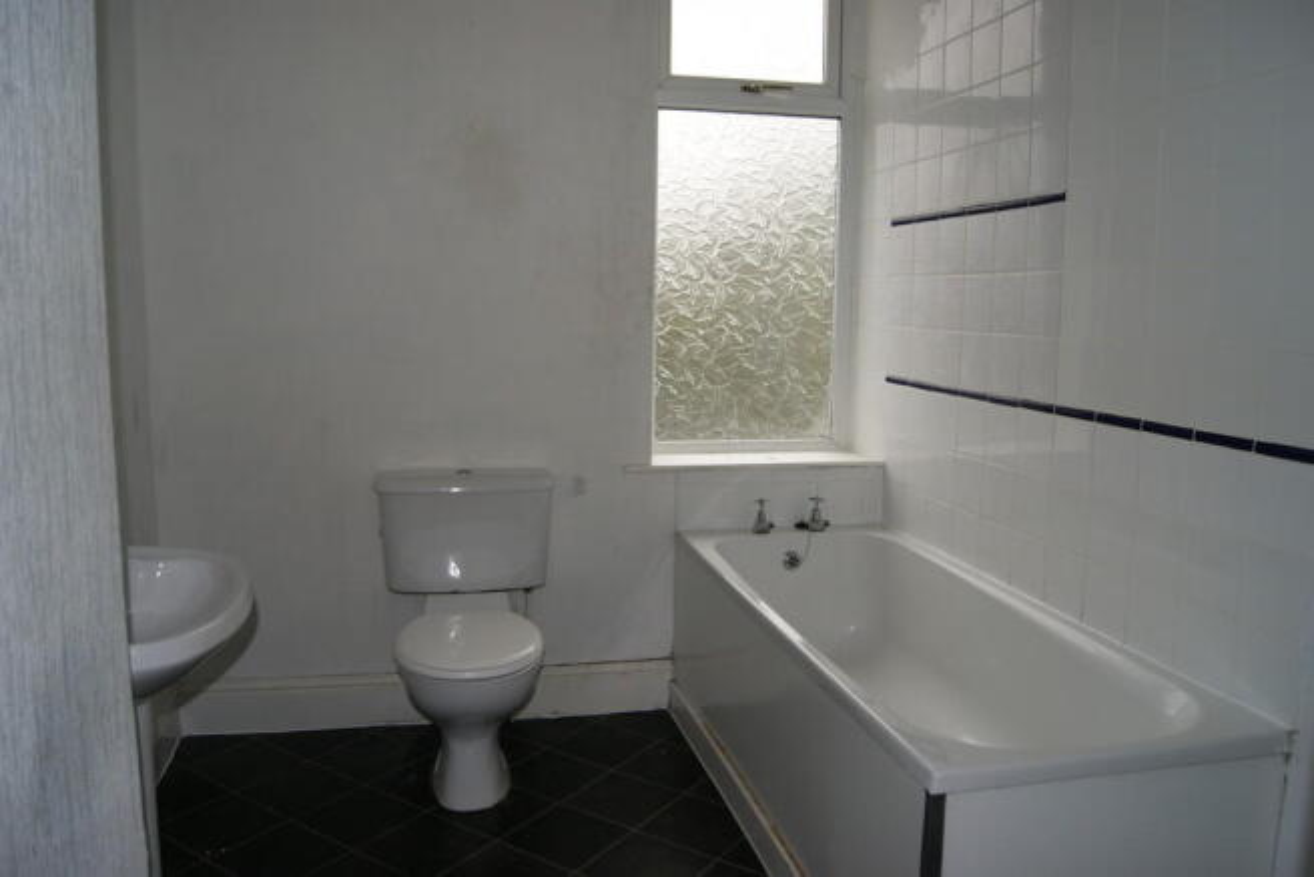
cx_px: 657
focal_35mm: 27
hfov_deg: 67.4
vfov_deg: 48.0
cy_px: 438
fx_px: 986
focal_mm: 18
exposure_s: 1/160
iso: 100
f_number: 4.5
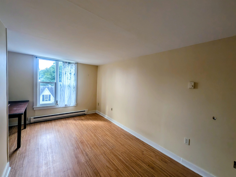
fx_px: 82
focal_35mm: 12
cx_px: 118
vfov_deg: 94.6
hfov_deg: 110.5
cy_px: 88
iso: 50
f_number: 1.7
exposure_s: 1/398
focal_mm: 2.02
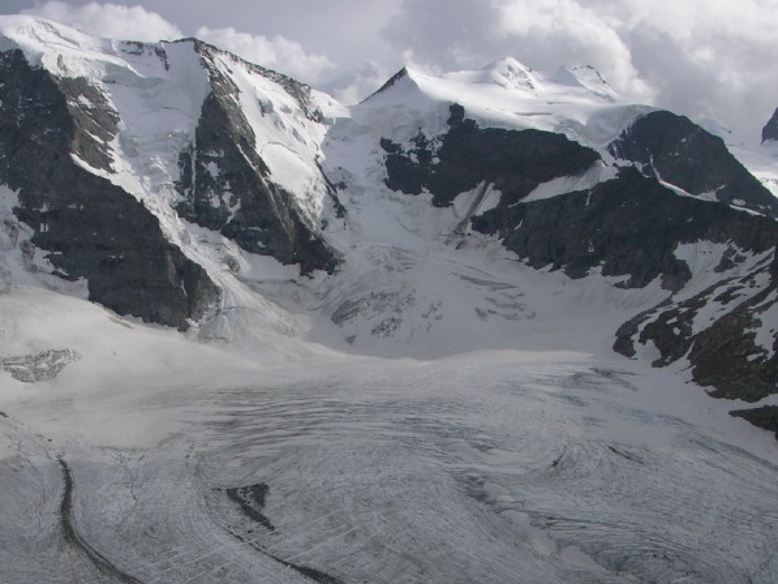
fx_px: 1349
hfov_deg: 32.0
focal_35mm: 60
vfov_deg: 24.0
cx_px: 268
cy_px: 481
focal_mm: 8.9
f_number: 7.1
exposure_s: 1/370
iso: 50
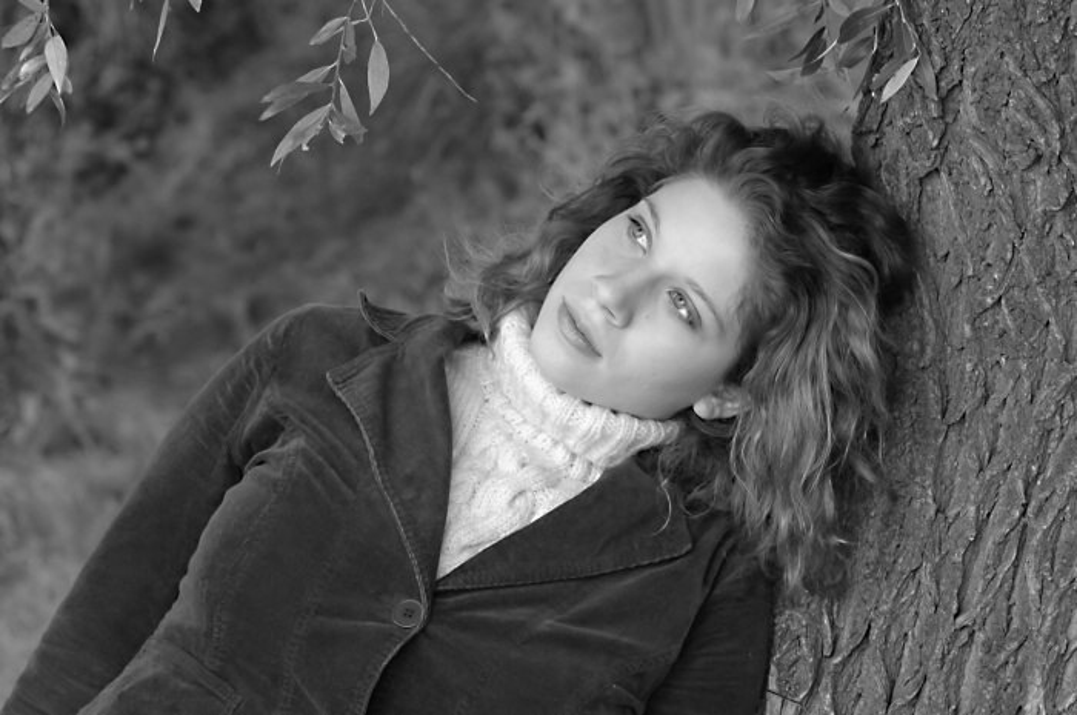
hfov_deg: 16.1
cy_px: 358
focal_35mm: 128
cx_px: 538
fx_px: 3810
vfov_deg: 10.7
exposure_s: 1/50
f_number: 6.3
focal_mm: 85
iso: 200
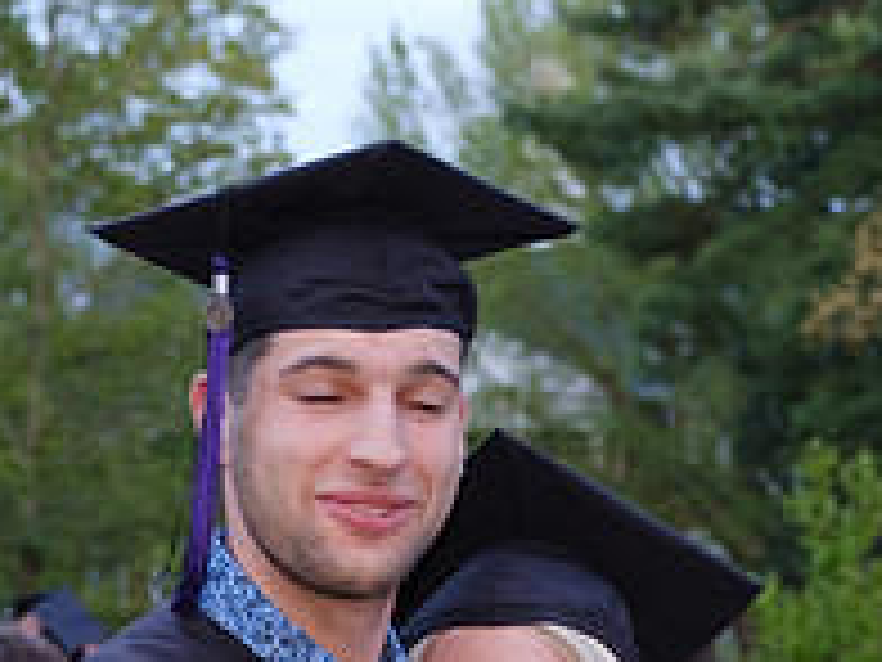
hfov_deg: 15.3
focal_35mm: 129
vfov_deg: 11.1
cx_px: 342
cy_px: 973
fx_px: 3287
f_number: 2.8
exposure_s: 1/60
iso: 1600
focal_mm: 25.7
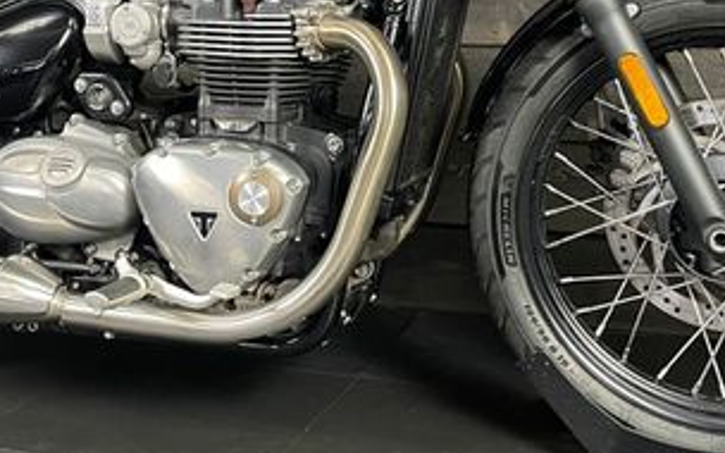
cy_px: 31
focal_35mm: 58
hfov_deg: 35.0
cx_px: 286
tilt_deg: -1.8
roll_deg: +0.7
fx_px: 1146
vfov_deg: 21.8
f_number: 1.6
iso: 400
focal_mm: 4.2
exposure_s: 1/33
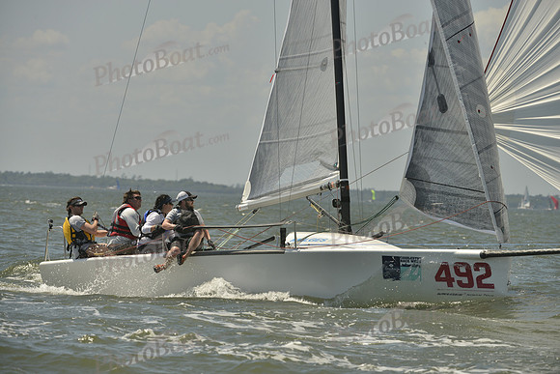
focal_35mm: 250
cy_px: 187
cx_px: 280
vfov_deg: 5.5
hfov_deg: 8.2
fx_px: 3890
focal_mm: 250
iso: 280
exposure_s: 1/1600
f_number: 9
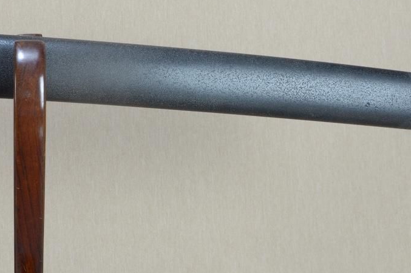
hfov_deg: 31.6
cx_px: 88
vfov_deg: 21.6
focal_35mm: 62
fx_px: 707
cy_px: 60
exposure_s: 1/1.6
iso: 400
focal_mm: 20
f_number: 11
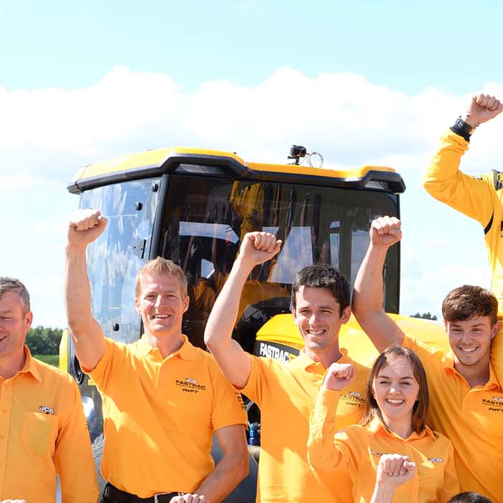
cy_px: 378
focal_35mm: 90
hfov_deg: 18.7
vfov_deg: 19.2
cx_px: 522
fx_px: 1480
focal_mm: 35
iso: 250
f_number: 7.1
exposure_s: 1/400
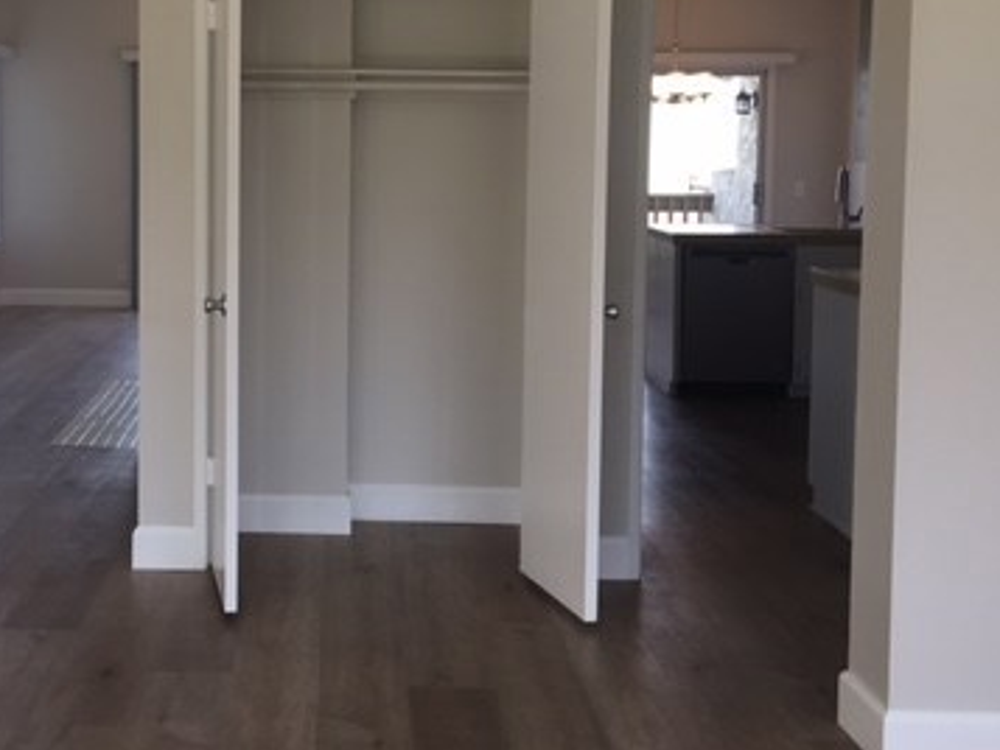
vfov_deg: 27.9
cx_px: 297
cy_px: 260
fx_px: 1503
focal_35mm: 52
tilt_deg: -4.4
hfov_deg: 36.3
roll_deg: -1.5
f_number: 2.2
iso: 25
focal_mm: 4.15
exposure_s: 1/100
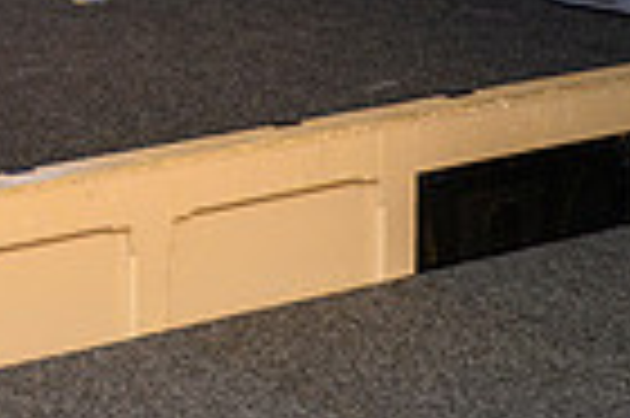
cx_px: -388
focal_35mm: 126
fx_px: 2202
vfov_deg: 10.0
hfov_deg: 14.8
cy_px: -431
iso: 640
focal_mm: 26
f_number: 4
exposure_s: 1/125
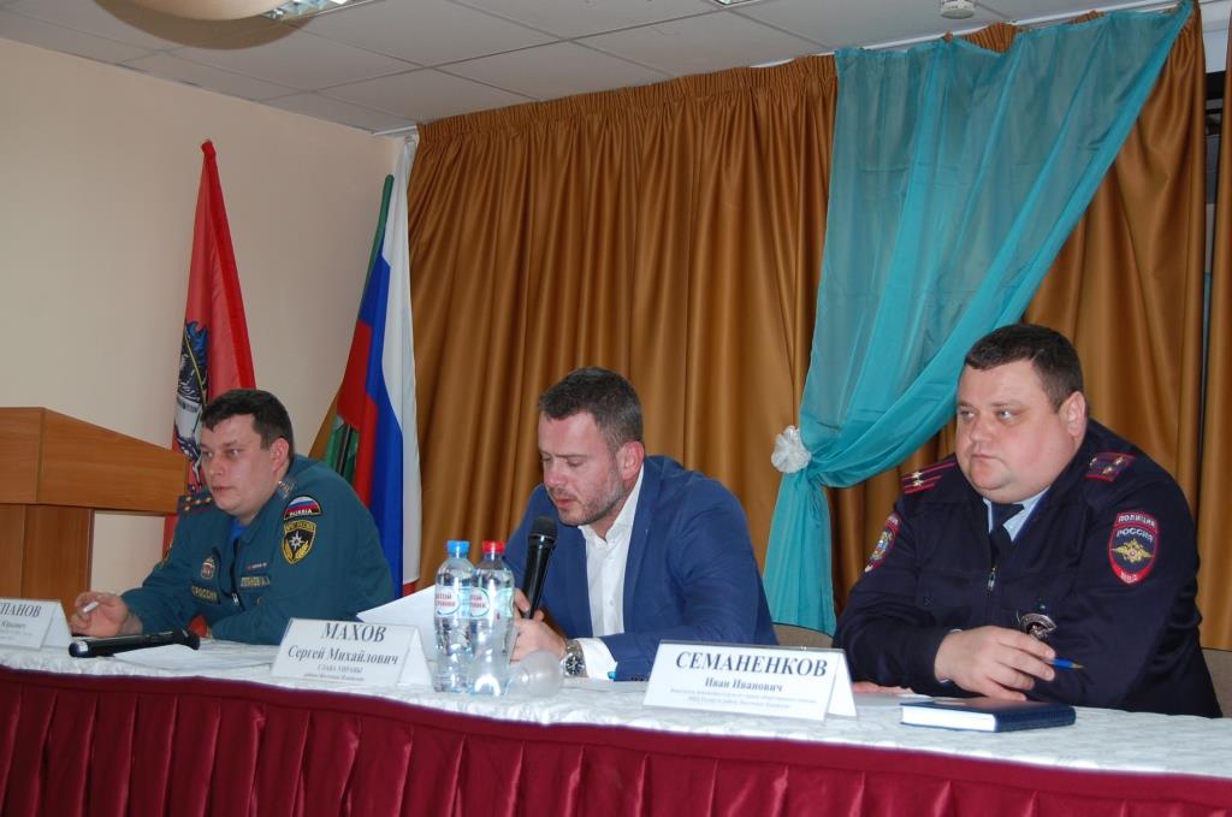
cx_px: 616
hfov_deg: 37.9
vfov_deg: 25.7
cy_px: 408
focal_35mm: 52
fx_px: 1794
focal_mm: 35
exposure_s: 1/60
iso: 400
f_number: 4.8
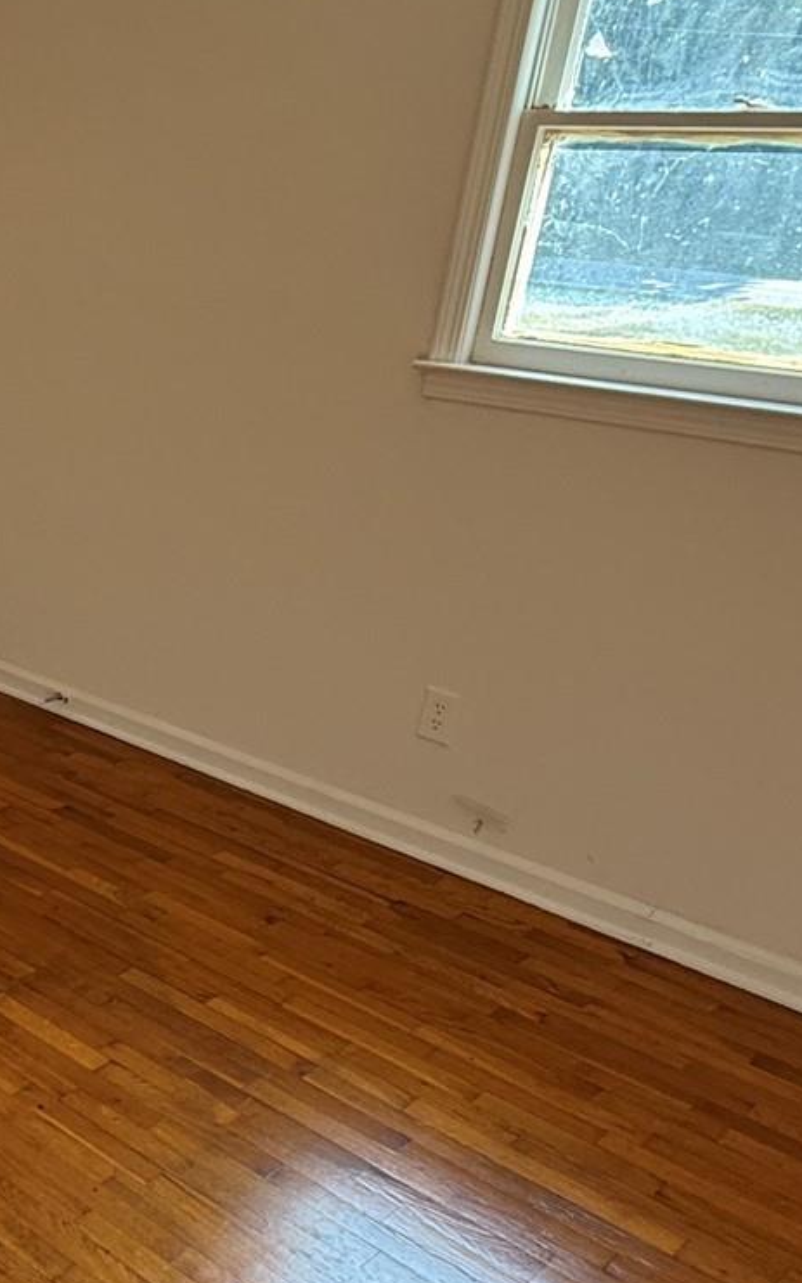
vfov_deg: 47.9
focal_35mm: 41
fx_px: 1434
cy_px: 781
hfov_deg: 26.3
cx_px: -258
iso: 125
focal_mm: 2.22
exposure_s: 1/99
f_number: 2.2
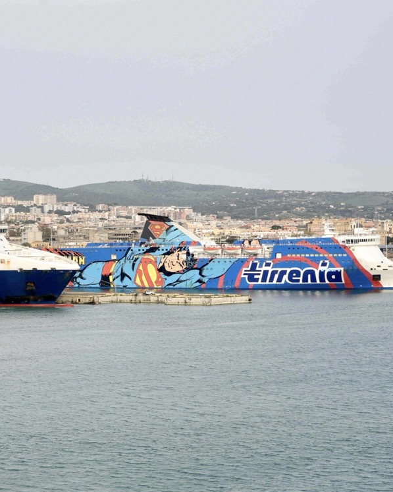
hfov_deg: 20.3
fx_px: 1076
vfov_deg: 25.7
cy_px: 232
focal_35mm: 74
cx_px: 47
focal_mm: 49
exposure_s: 1/160
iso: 100
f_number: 7.1
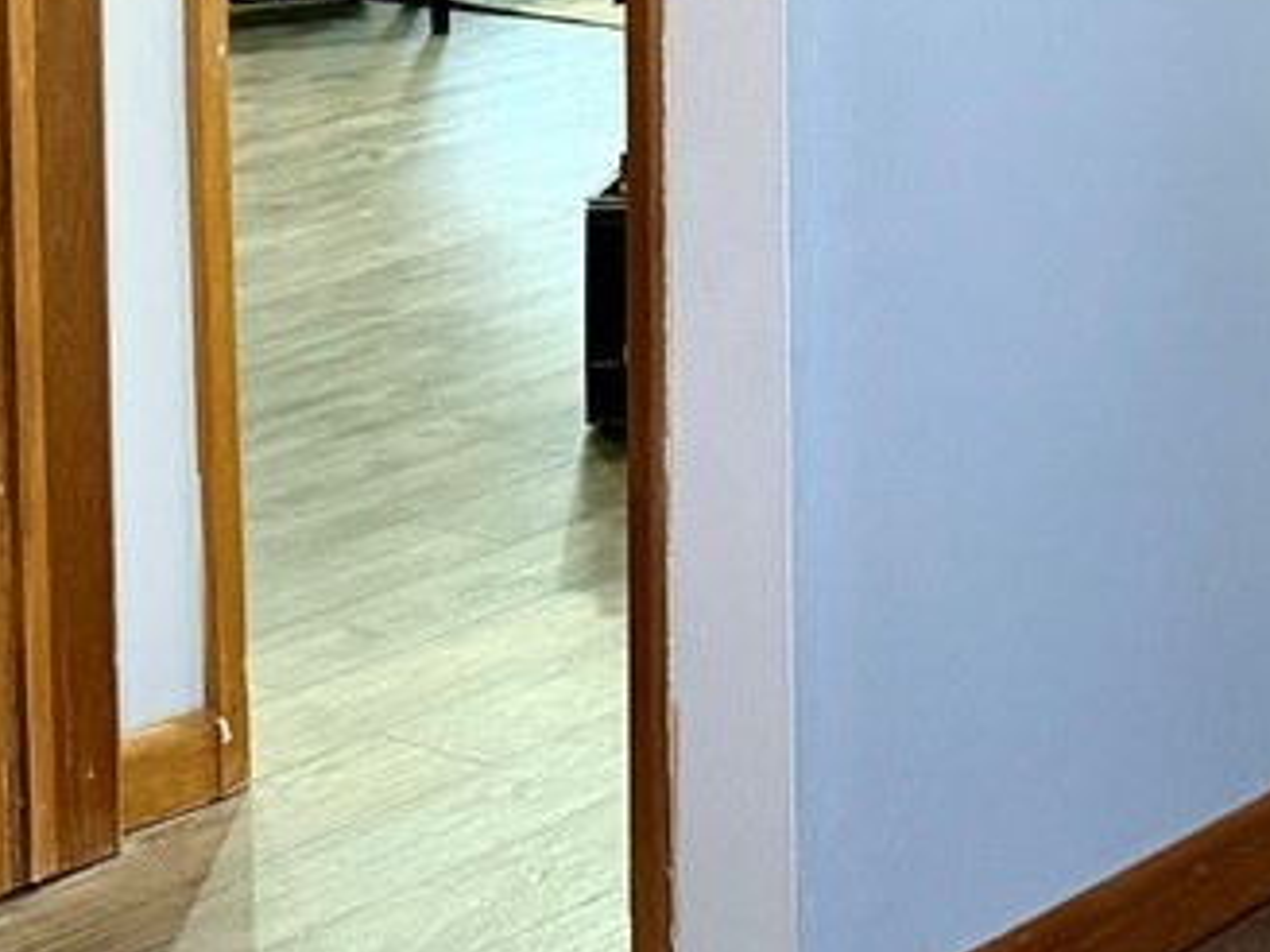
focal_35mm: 117
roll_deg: +0.9
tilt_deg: -3.6
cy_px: -584
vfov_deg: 11.9
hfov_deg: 16.1
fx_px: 4293
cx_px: 1595
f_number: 1.78
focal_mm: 6.76
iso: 500
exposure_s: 1/60
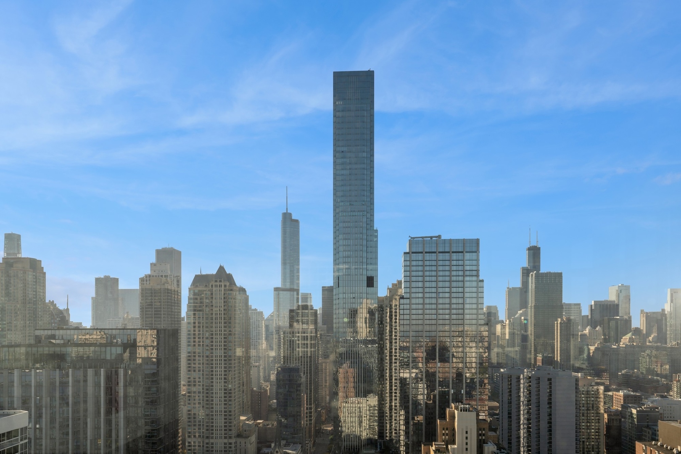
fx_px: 549
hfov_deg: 63.7
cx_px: 340
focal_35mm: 29
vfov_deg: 45.0
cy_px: 227
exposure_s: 1/2000
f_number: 8
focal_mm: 29
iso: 320
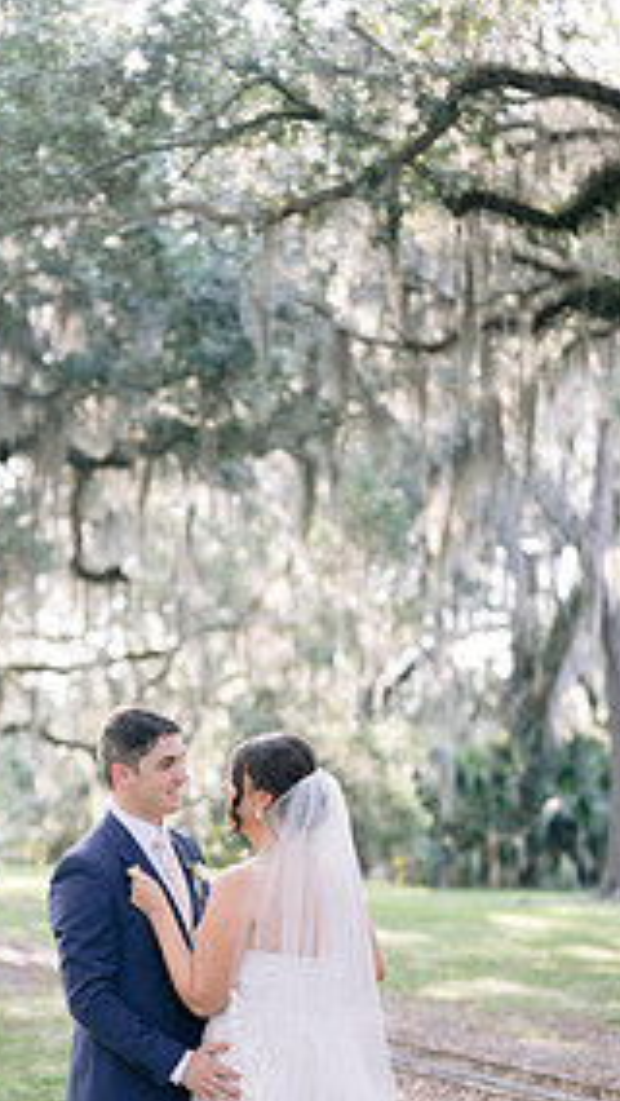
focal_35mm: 83
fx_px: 2423
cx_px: 151
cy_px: 768
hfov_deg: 14.5
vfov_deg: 25.4
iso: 160
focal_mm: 50
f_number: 1.8
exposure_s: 1/320
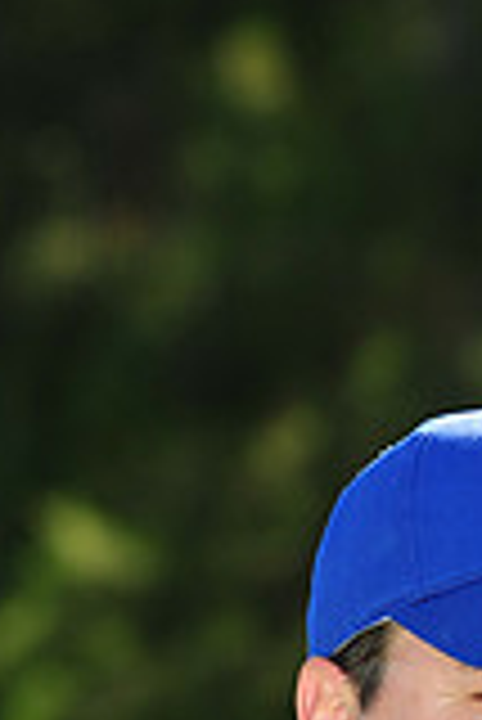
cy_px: 1292
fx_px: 7615
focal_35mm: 380
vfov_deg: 5.3
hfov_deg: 3.6
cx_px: 658
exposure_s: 1/320
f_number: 6.3
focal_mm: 105
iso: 200
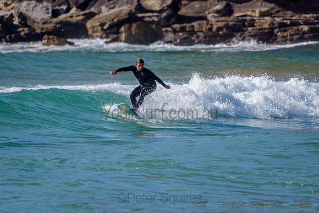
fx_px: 5431
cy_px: 87
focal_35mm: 613
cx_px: 146
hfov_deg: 3.4
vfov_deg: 2.2
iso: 180
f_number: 5.6
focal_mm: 500
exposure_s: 1/2000
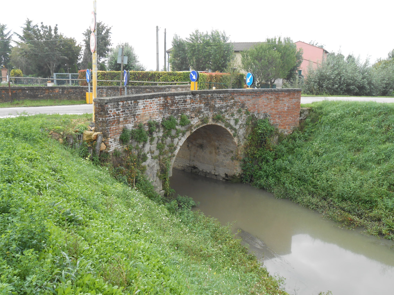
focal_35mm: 34
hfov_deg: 54.0
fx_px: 387
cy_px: 148
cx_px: 197
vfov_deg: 41.8
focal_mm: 6
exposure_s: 1/125
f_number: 3.9
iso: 80
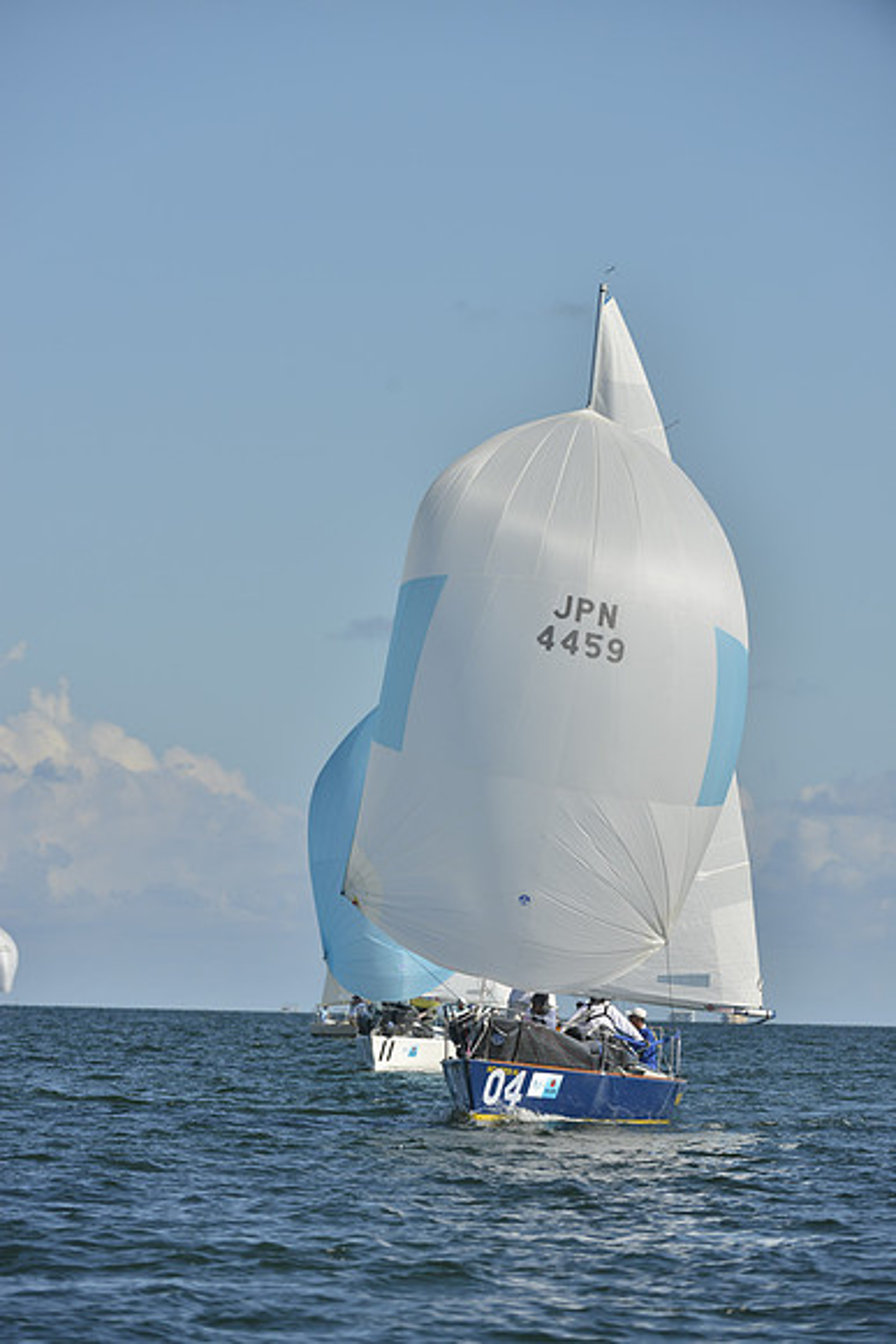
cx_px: 448
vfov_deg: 9.4
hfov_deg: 6.2
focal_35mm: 220
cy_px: 672
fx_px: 8208
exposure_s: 1/1250
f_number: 7.1
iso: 200
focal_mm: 220
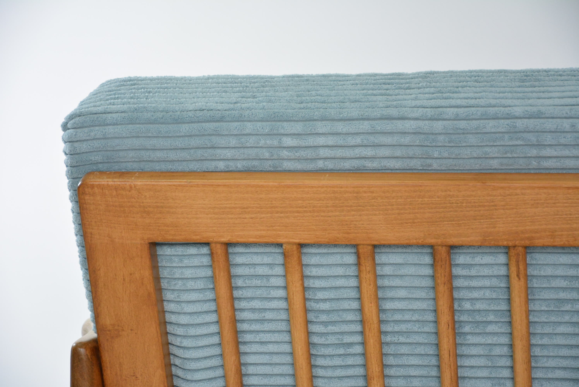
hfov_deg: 14.9
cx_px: 290
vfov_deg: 10.0
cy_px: 194
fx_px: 2221
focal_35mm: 138
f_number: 5.6
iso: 1600
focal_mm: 92
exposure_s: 1/100
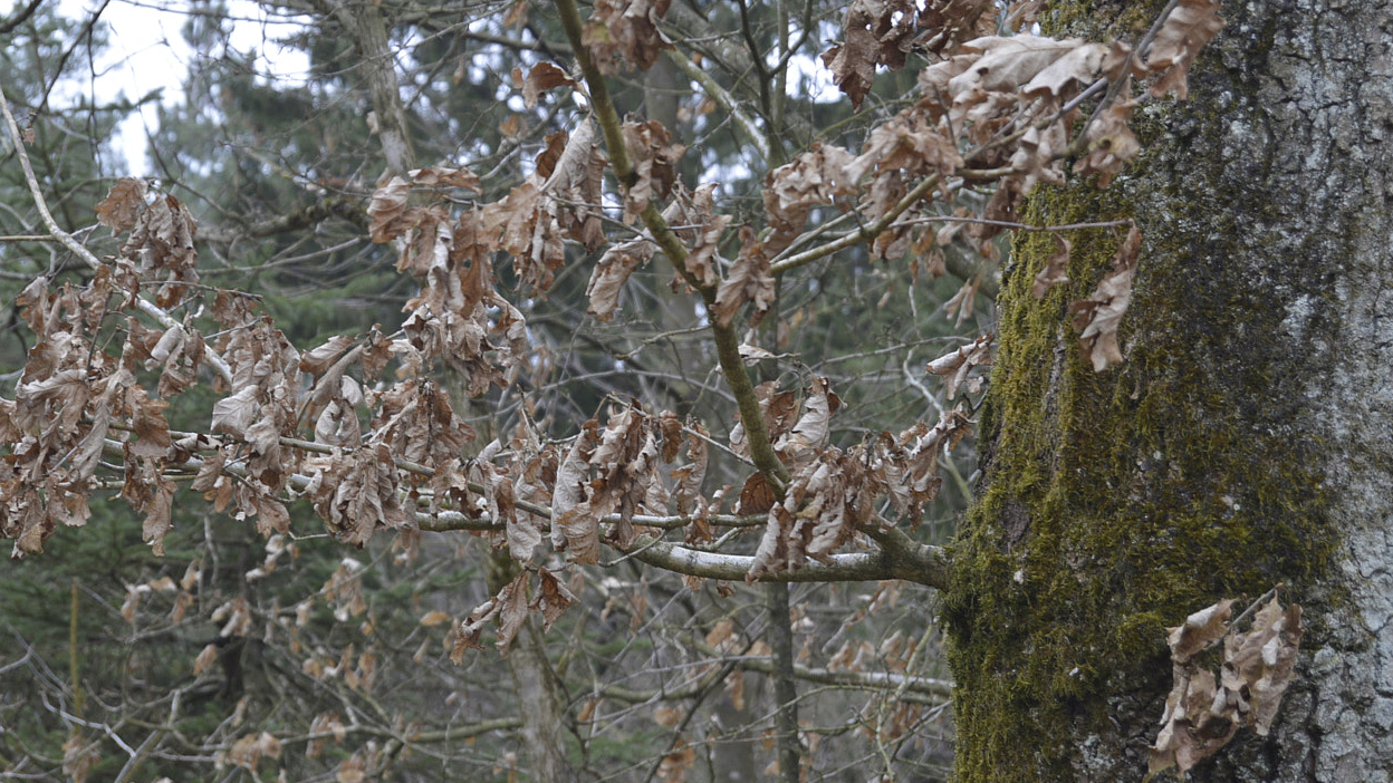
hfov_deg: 19.3
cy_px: 300
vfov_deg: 10.9
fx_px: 4088
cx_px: 578
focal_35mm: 111
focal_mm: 55
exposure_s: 1/125
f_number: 5.6
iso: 220
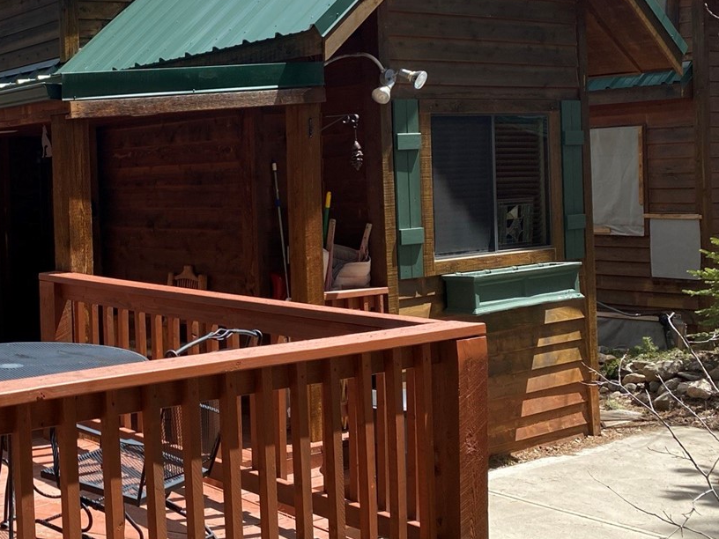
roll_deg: +2.0
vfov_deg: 28.5
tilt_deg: -1.4
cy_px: 223
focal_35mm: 51
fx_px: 1059
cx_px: 61
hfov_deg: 35.1
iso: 32
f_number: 1.8
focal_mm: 4.25
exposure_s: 1/2463
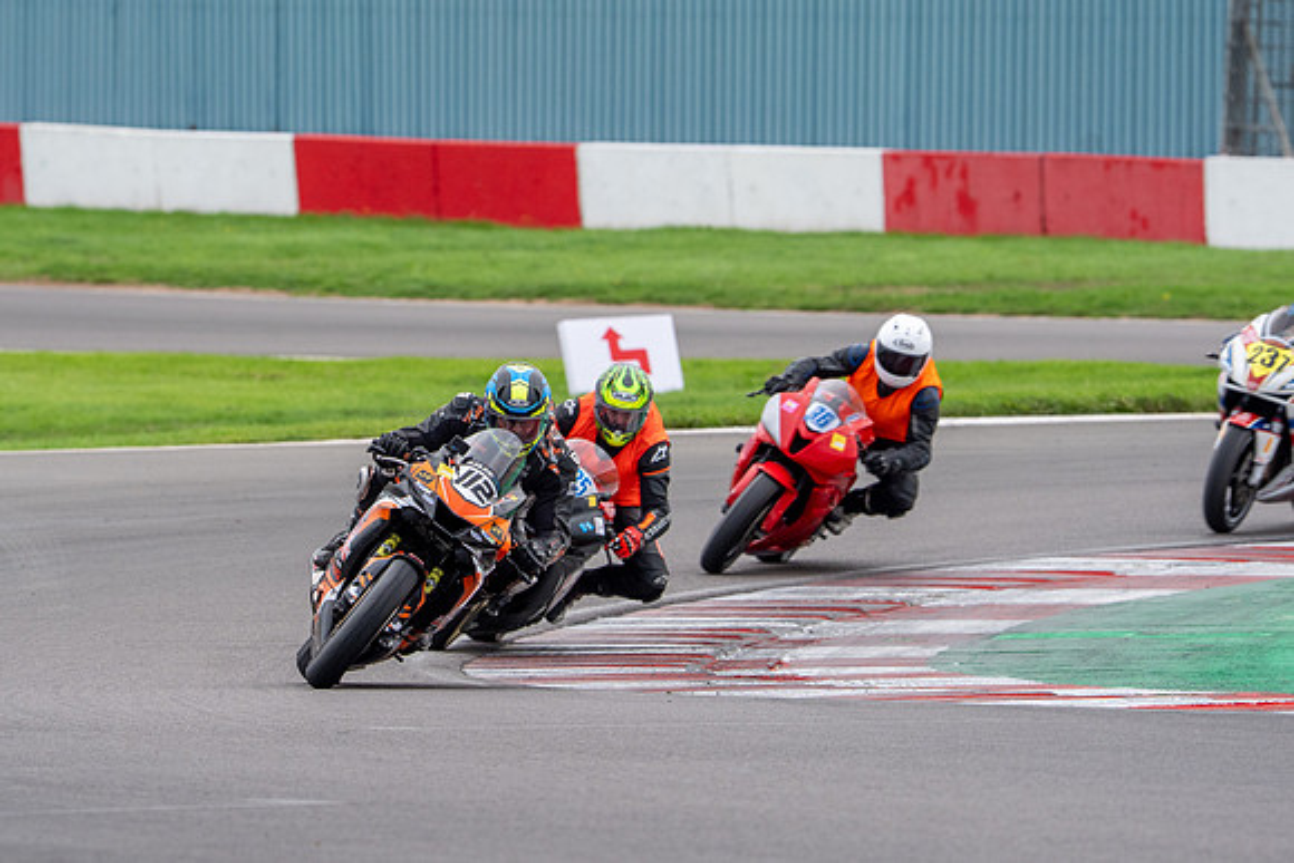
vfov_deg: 2.8
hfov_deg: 4.2
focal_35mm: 493
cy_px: 332
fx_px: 17733
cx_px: 498
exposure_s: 1/320
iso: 800
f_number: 8
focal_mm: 400
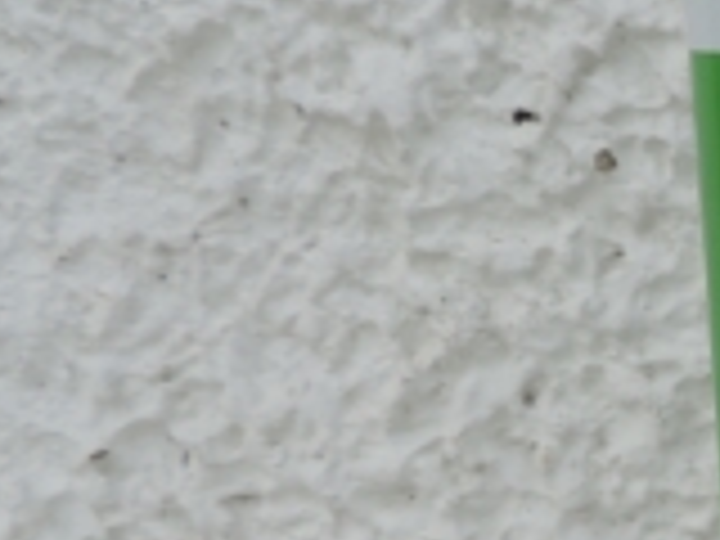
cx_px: 1143
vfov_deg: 16.2
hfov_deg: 18.7
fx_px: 1872
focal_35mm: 90
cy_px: 486
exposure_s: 1/500
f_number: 3
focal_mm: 4.3
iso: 80
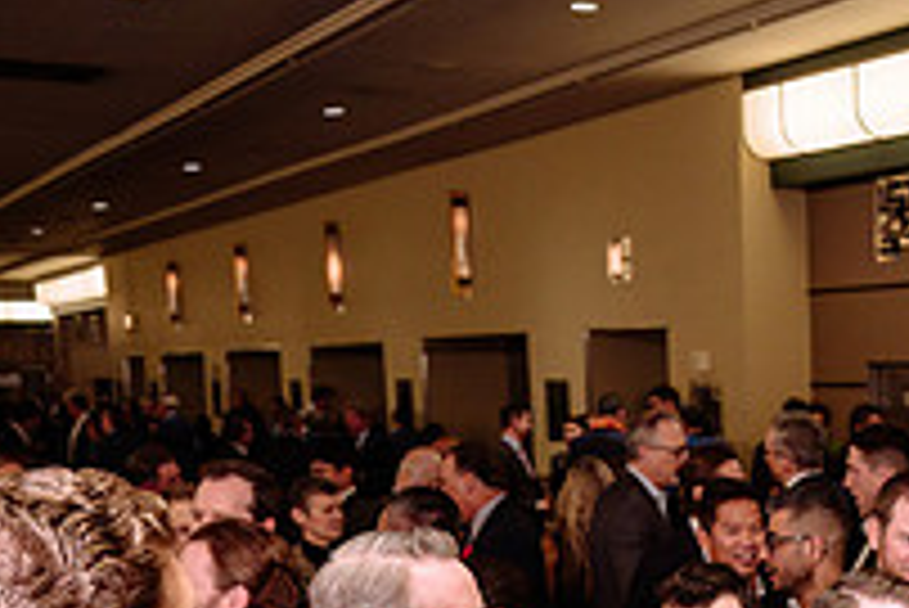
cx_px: 896
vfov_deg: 18.1
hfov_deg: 26.3
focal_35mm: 73
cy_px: 644
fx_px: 1845
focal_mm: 24
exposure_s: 1/80
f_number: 3.5
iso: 800
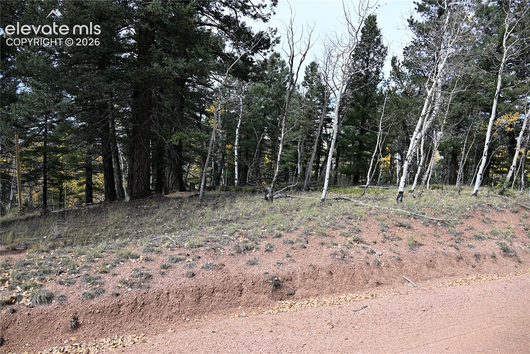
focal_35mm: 28
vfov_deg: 46.4
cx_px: 265
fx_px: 412
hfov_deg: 65.5
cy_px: 177
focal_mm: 28
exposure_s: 1/250
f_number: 6.3
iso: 100
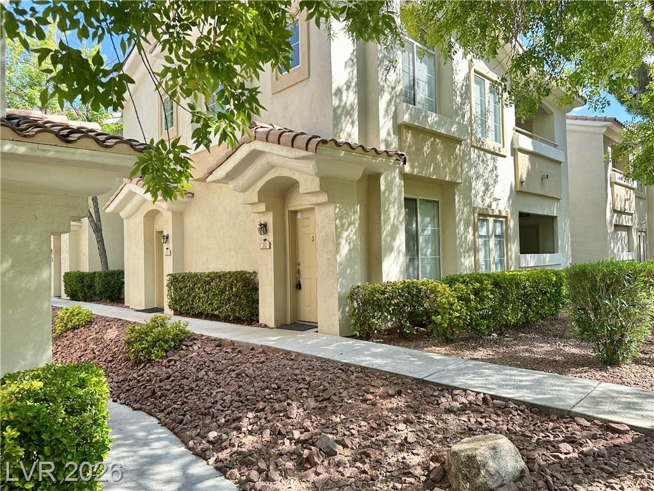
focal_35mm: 24
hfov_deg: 71.6
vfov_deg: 56.8
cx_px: 327
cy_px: 246
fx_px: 453
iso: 80
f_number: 1.78
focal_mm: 6.86
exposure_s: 1/555
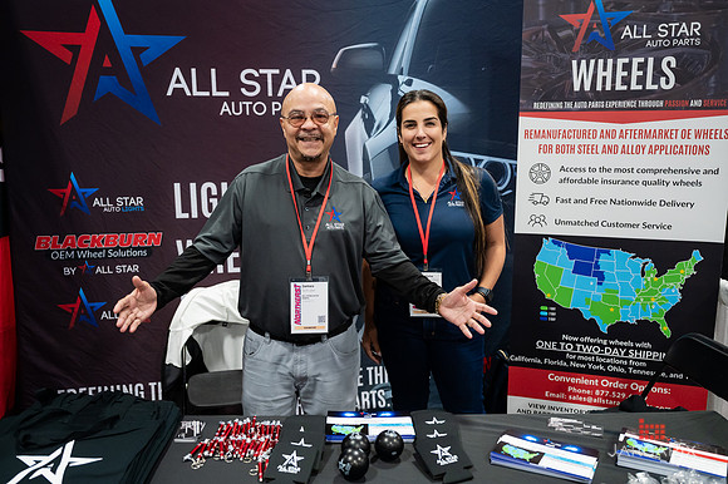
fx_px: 619
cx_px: 362
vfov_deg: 42.8
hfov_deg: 60.9
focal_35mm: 31
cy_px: 241
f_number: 3.2
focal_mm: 29.5
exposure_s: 1/200
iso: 3200
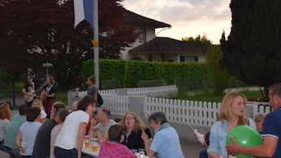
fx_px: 432
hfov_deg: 34.2
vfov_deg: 20.7
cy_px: 78
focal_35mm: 58
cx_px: 33
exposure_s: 1/125
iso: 180
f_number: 5.6
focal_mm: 20
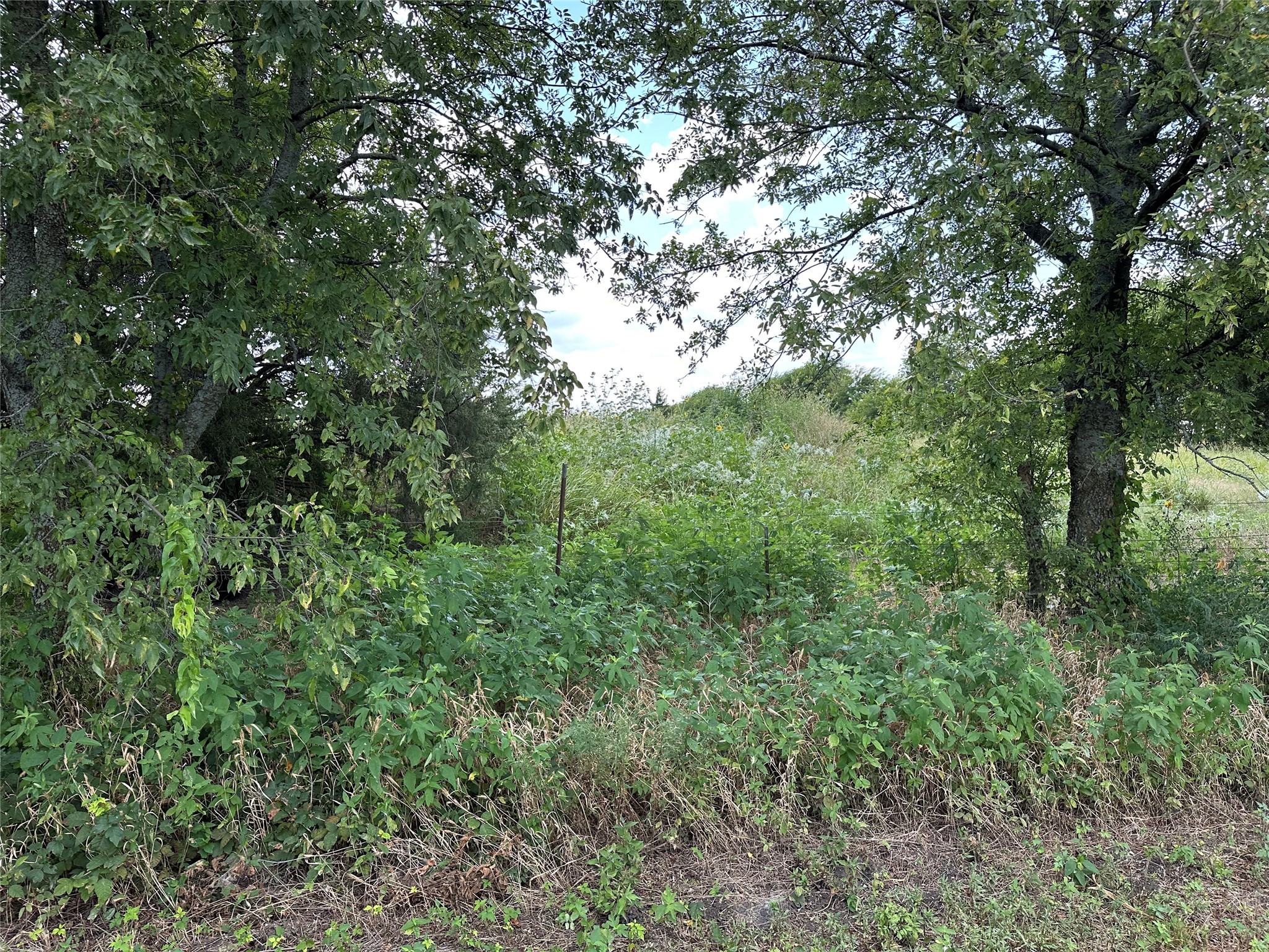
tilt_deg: +2.8
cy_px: 476
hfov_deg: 71.6
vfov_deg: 56.8
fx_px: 880
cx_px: 634
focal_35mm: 24
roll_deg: -1.1
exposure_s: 1/756
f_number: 1.78
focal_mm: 6.86
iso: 80
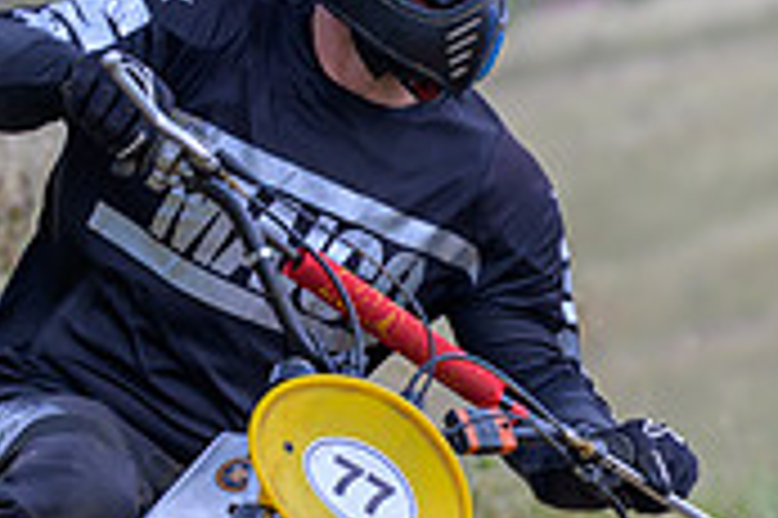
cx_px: 631
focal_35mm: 633
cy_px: 652
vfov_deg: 2.2
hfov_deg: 3.3
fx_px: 13667
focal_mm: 105
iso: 64
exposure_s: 1/400
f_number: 4
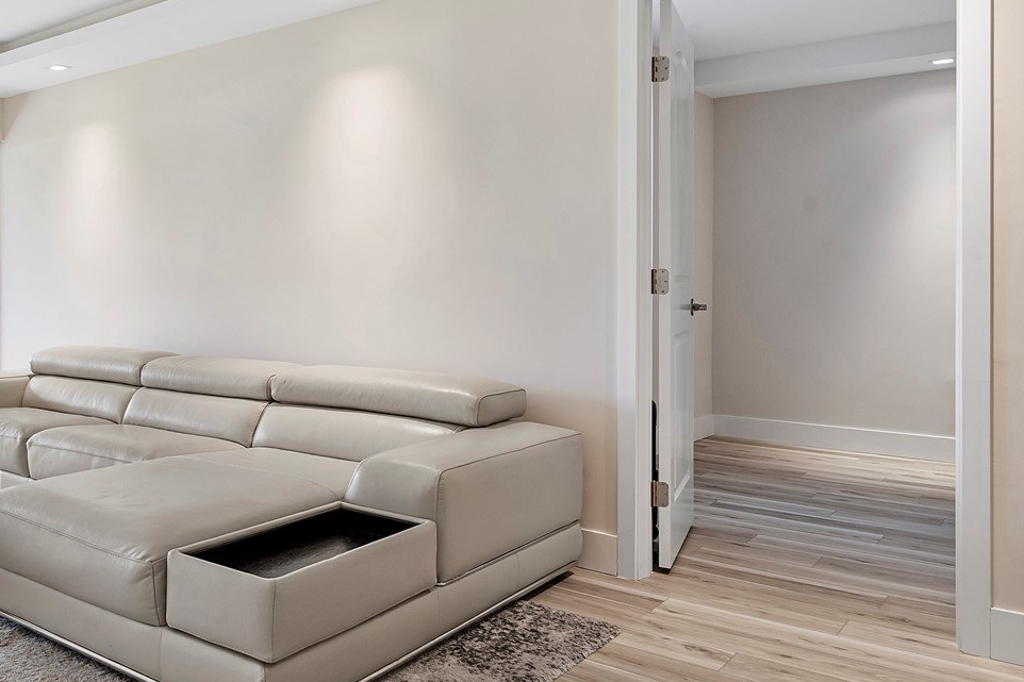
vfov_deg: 43.5
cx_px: 130
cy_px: 290
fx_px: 853
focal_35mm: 30
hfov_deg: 55.0
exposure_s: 1/40
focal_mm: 17
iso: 500
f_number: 9
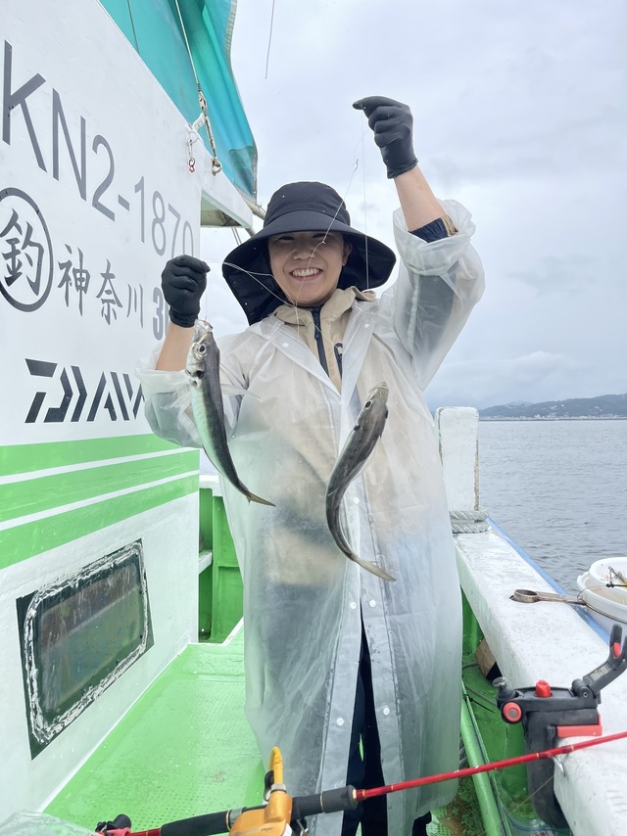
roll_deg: +1.9
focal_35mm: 25
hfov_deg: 54.9
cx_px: 314
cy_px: 418
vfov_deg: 69.4
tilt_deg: +1.5
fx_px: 604
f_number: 1.6
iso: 32
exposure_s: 1/2786
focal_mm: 5.1
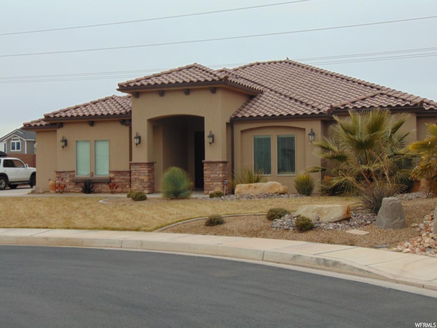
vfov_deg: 29.1
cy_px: 164
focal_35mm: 50
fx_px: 631
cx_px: 218
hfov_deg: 38.2
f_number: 3.5
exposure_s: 1/125
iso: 80
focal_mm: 9
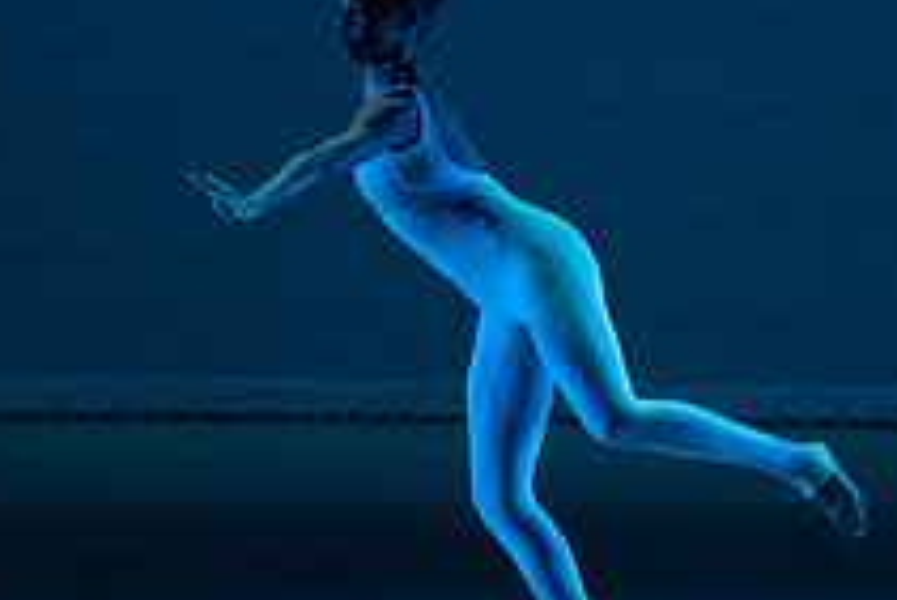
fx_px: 16531
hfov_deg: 3.1
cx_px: 901
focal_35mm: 663
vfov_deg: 2.1
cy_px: 32
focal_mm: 241
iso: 16000
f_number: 5.6
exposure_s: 1/400
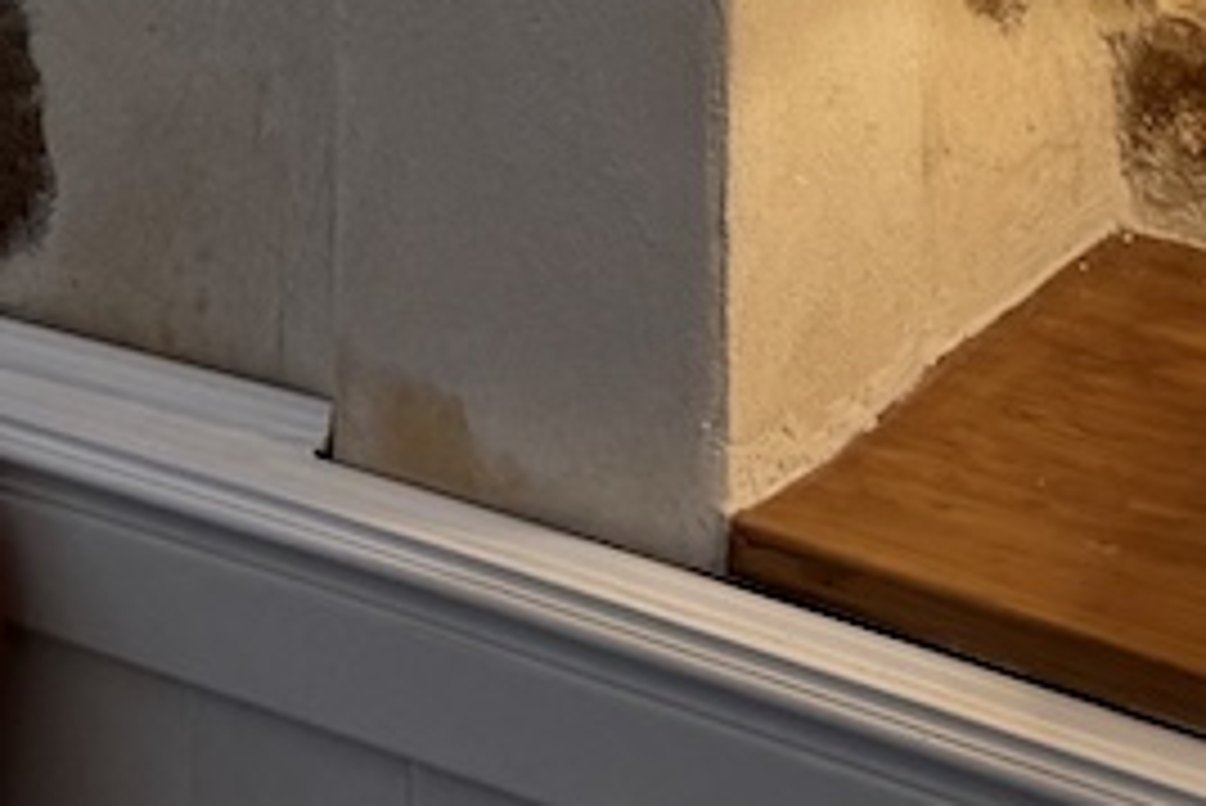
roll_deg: +0.9
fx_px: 3988
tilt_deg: -2.7
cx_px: 396
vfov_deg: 10.2
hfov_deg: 17.1
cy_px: -1076
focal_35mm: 119
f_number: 1.78
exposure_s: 1/121
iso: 125
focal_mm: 6.76
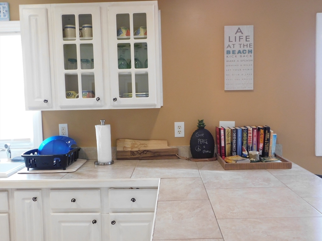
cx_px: 161
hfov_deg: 51.4
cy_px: 120
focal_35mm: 36
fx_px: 335
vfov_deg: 39.7
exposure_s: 1/30
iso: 250
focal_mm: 6.3
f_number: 3.5
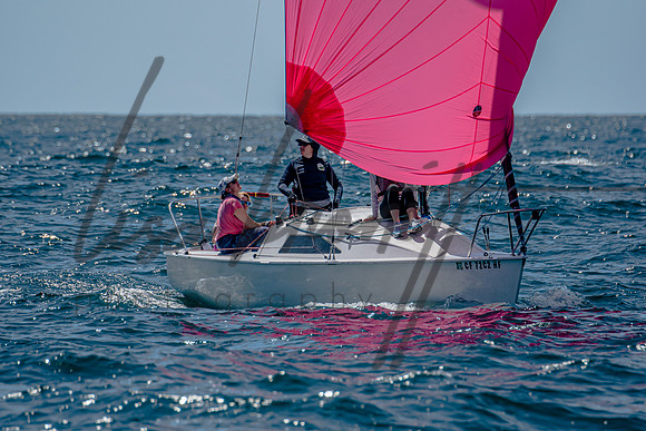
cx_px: 323
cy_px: 216
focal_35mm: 627
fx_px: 11257
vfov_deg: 2.2
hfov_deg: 3.3
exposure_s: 1/2000
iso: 200
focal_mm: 400
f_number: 5.6
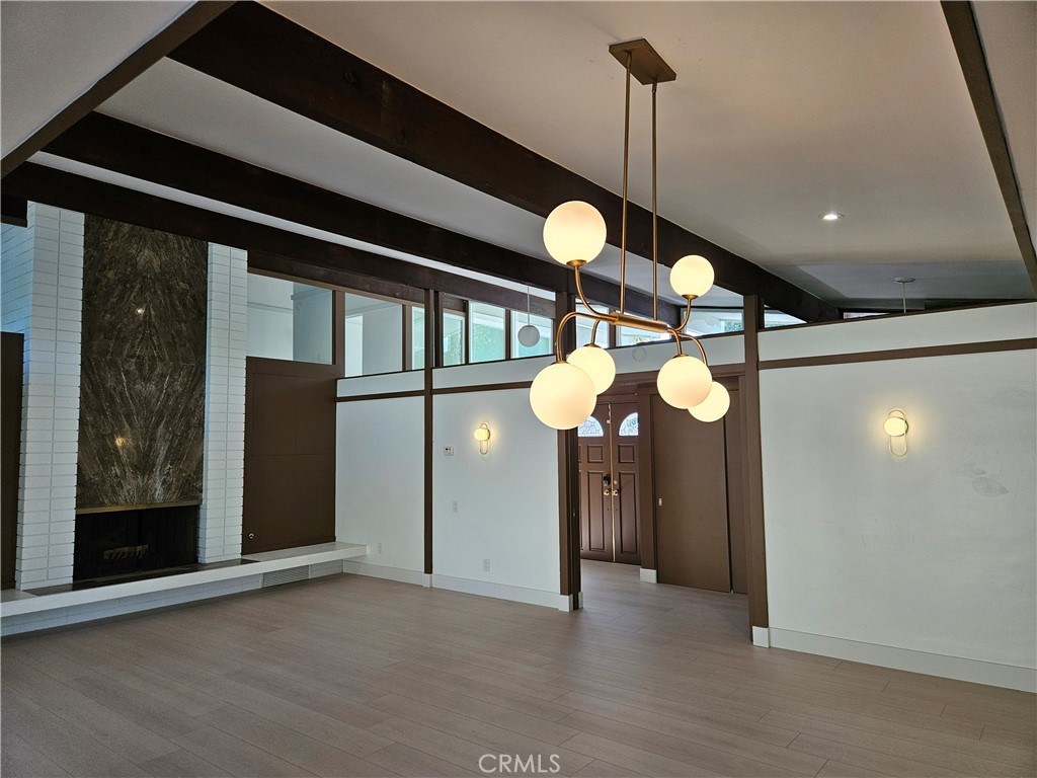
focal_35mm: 23
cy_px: 389
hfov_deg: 73.9
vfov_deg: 58.9
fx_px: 689
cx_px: 518
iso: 80
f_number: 1.8
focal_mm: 5.4
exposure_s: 1/120
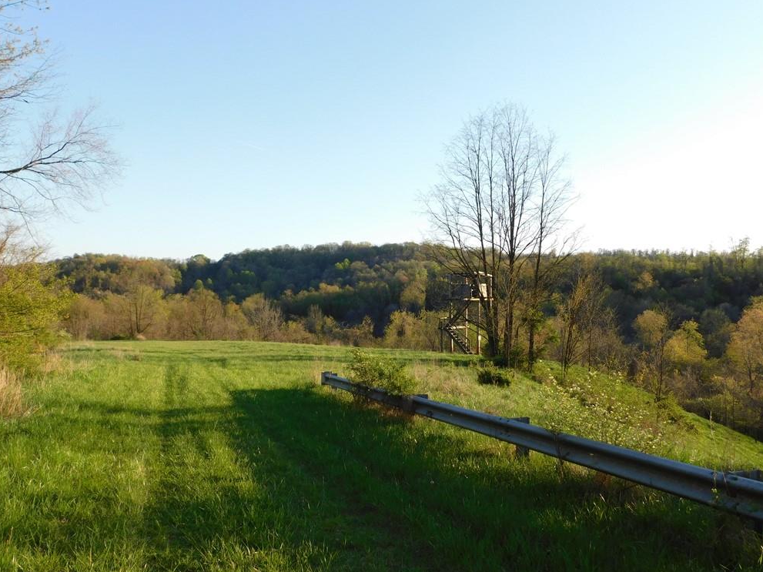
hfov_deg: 58.4
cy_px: 281
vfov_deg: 45.4
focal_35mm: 31
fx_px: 683
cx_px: 378
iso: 125
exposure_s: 1/400
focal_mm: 5.3
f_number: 3.2
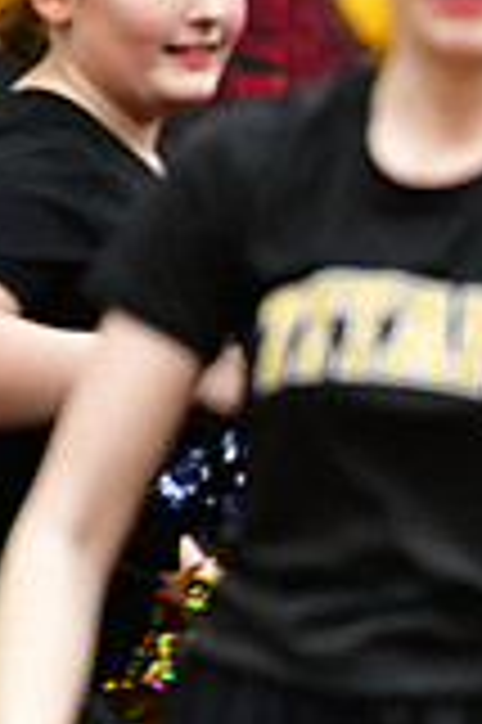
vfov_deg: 1.9
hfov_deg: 1.3
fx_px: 21795
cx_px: 1234
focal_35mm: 1083
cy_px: 340
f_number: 3.2
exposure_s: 1/500
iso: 5000
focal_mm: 200
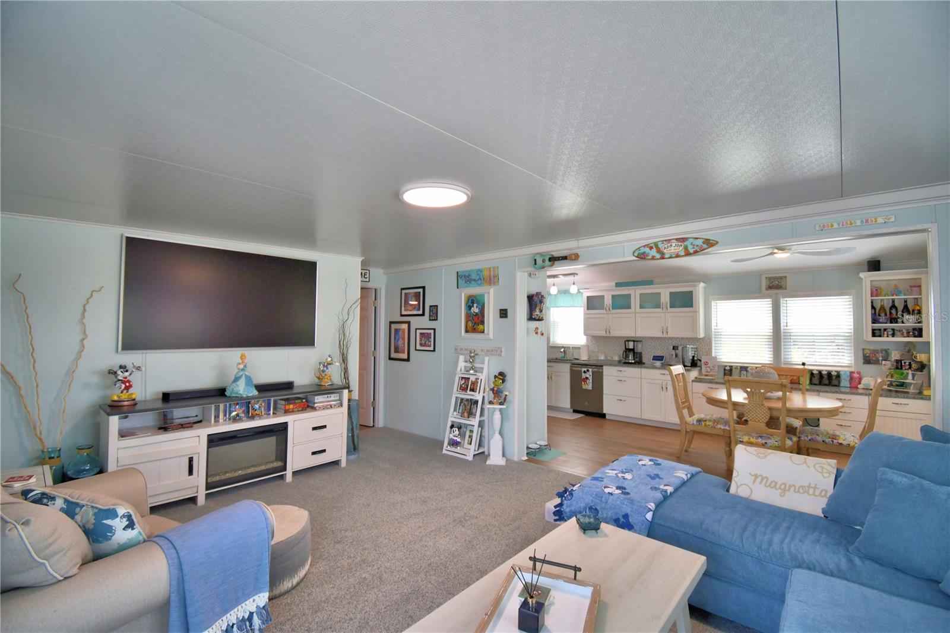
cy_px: 316
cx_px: 475
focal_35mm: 15
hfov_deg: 100.4
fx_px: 396
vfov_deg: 77.3
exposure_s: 1/125
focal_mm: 10
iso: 400
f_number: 4.5
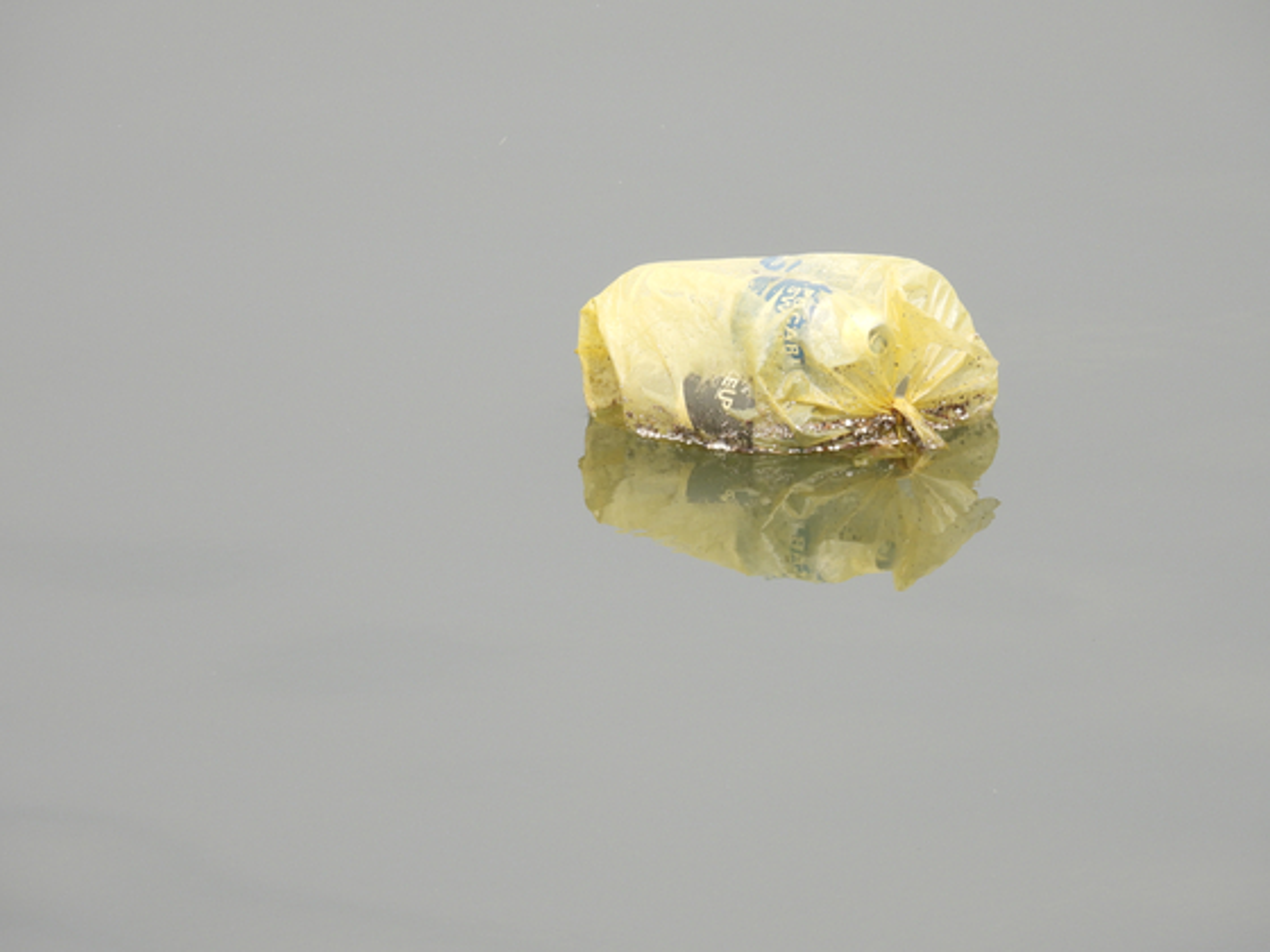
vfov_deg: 1.9
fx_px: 29351
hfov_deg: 2.5
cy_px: 476
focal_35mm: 800
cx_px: 635
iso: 160
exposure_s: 1/500
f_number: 5.6
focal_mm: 144
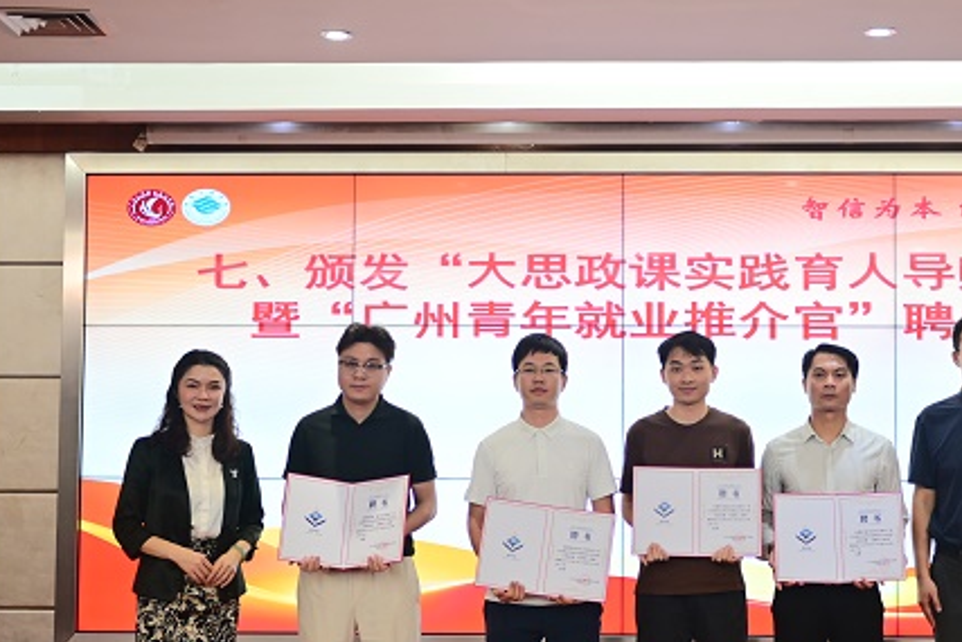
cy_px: 324
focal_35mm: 59
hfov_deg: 33.7
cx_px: 611
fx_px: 1577
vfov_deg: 23.0
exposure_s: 1/320
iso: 800
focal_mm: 28
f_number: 2.8
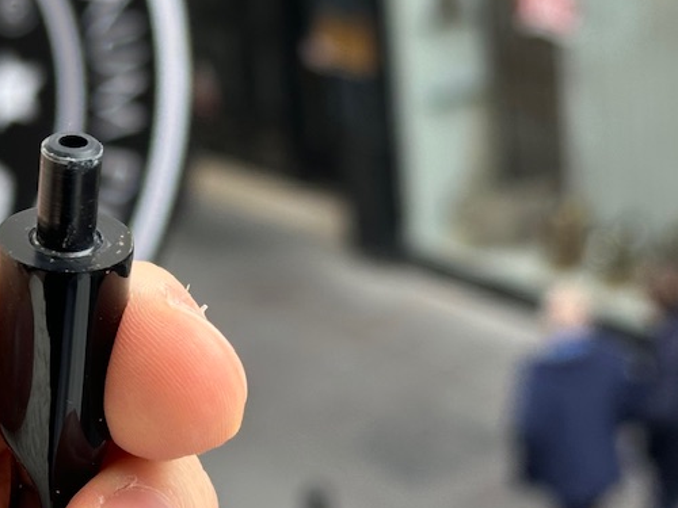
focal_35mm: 123
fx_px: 2409
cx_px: 168
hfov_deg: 15.9
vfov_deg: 12.0
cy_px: 180
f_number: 1.78
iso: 50
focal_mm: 6.86
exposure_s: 1/245
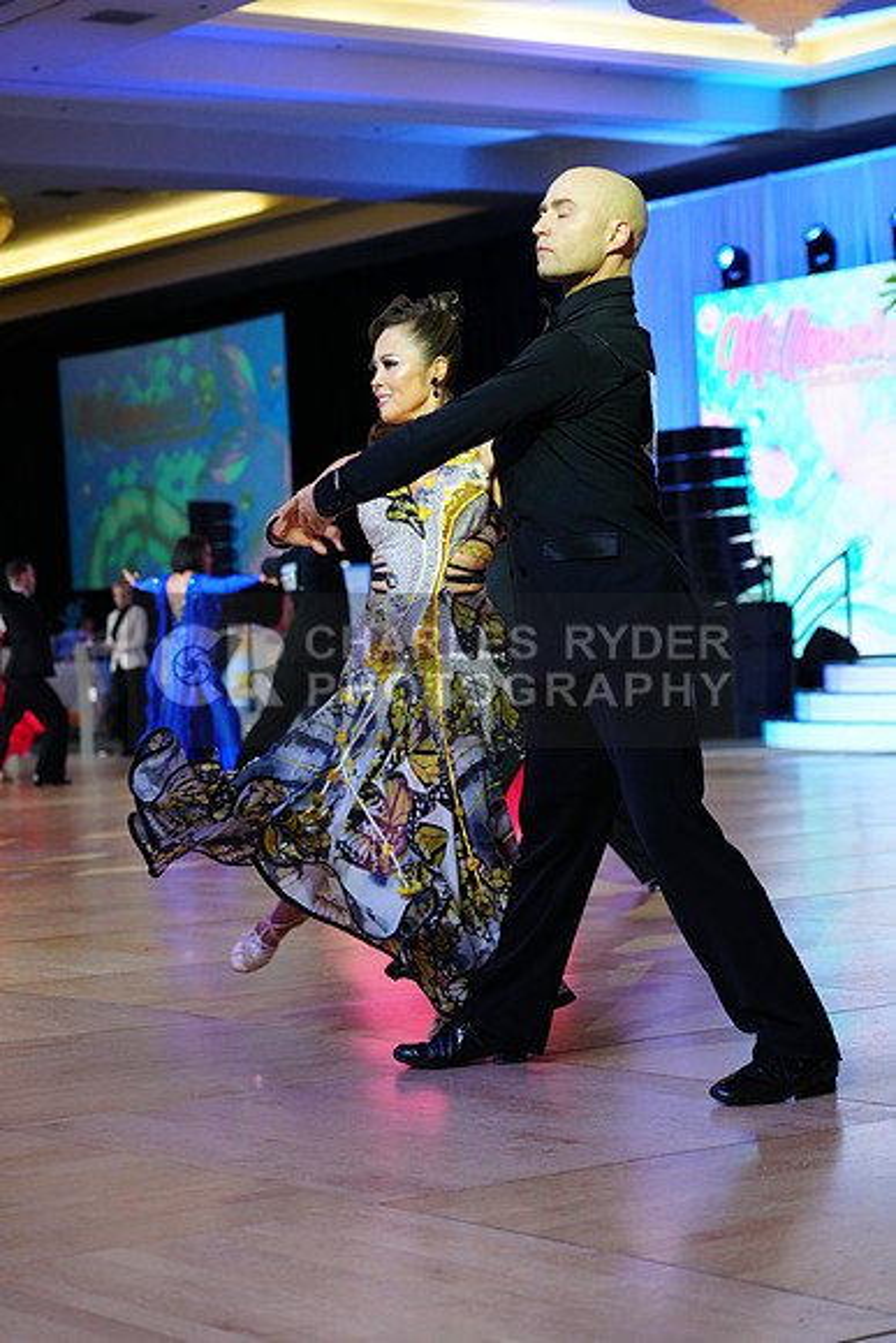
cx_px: 448
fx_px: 3059
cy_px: 672
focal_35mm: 82
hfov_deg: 16.7
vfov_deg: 24.8
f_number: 4
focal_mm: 82
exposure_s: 1/400
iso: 2000
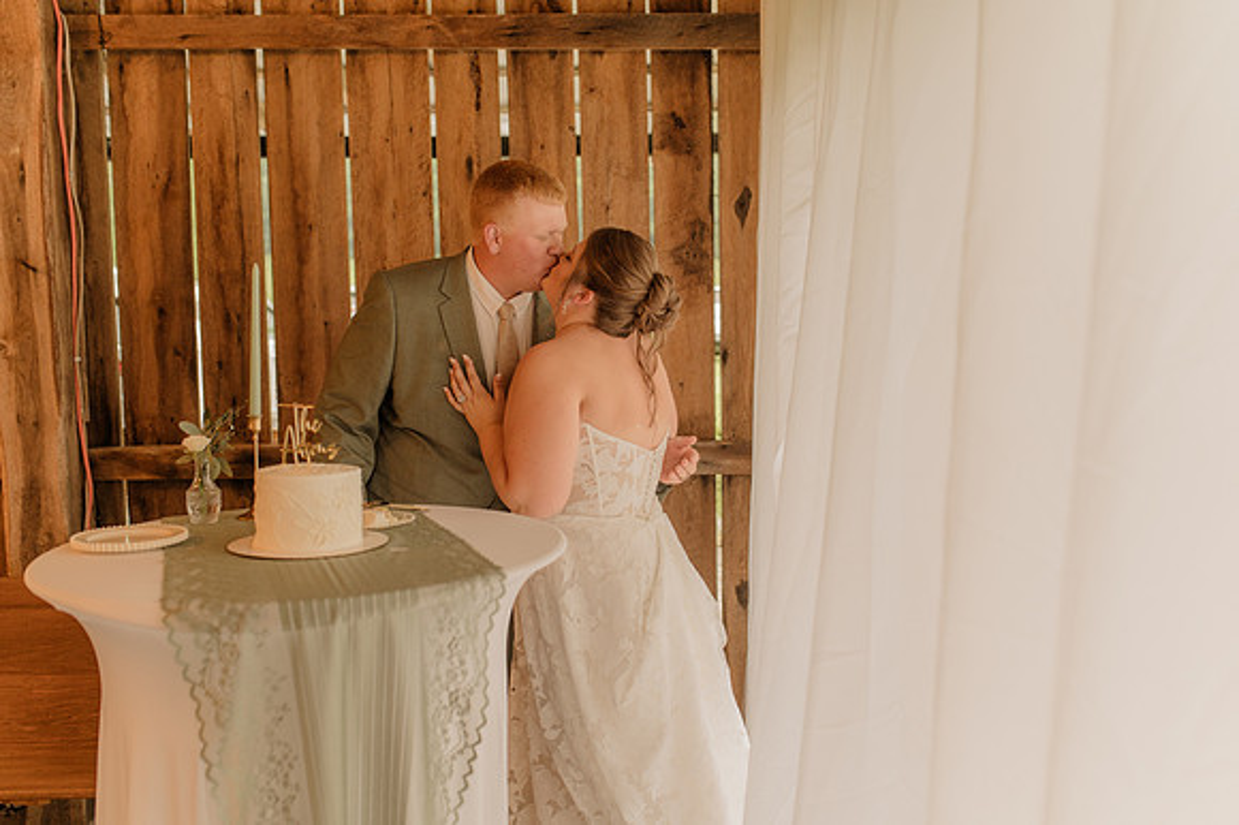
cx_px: 620
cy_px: 412
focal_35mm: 35
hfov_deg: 54.5
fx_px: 1204
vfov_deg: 37.8
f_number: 2.5
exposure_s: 1/200
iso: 640
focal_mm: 35
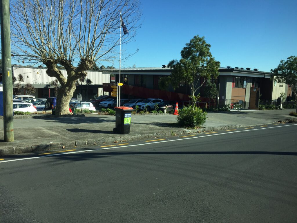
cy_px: 112
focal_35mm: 29
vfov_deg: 48.2
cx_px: 148
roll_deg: -1.8
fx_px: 249
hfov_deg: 61.7
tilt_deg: -6.8
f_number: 2.2
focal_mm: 4.15
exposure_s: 1/1041
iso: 32
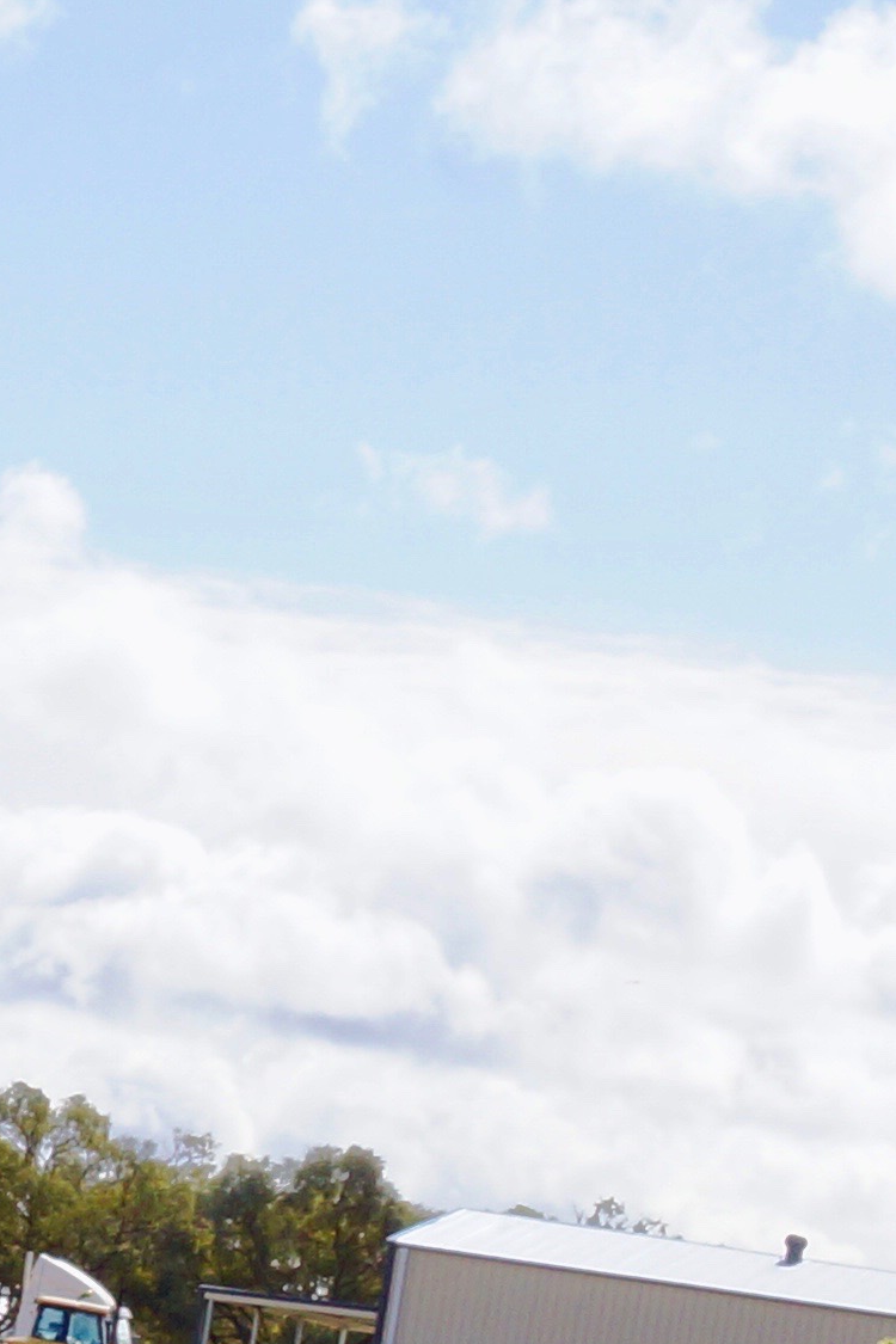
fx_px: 5973
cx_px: -1491
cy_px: 1546
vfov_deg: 12.6
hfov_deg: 7.8
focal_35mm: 160
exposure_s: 1/200
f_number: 13
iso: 100
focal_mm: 20
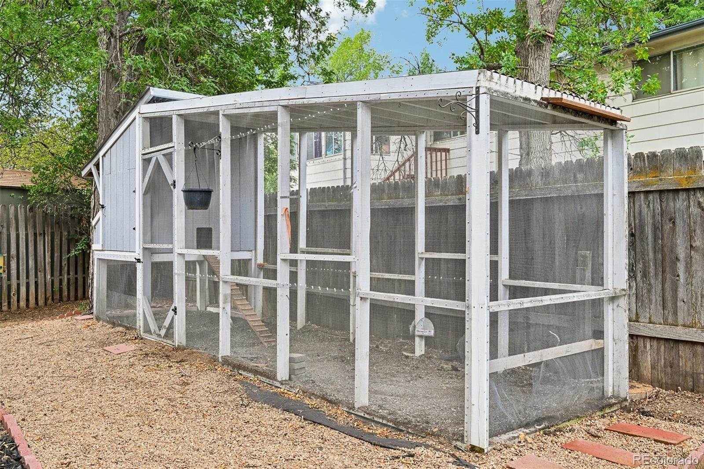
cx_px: 352
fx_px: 587
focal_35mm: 30
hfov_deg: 61.9
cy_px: 234
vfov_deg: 43.6
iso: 200
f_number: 8
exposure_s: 1/30
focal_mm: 30
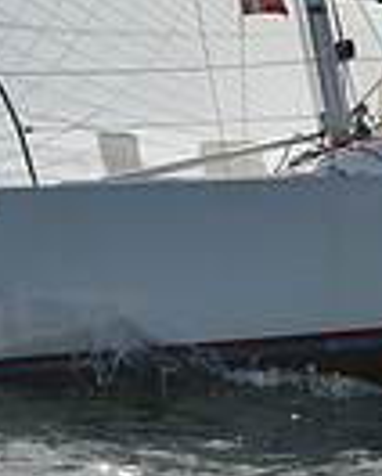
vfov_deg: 6.7
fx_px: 4075
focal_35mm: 289
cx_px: 328
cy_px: 114
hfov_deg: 5.4
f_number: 11
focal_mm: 70
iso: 320
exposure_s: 1/1000
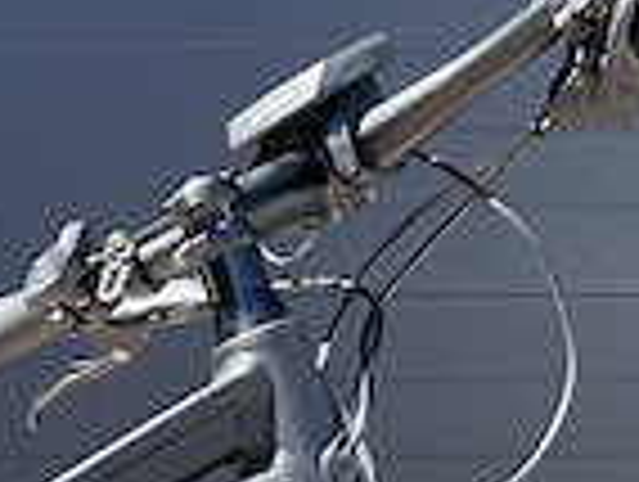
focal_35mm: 146
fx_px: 2700
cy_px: 941
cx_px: -392
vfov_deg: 9.6
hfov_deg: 12.6
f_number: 1.6
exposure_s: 1/1024
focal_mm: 4.2
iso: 32
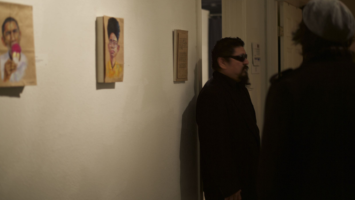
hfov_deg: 39.2
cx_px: 179
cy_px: 84
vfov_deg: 22.6
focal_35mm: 53
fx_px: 499
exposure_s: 1/15
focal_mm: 50
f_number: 2
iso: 100
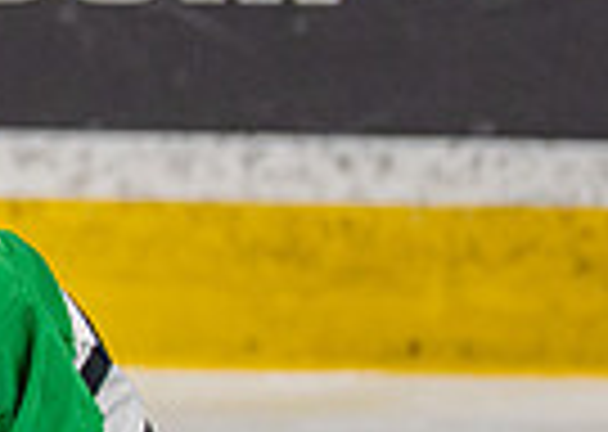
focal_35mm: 1302
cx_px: -789
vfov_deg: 1.1
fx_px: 22449
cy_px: 36
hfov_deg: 1.5
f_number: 2.8
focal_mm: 197
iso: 1000
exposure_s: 1/1250
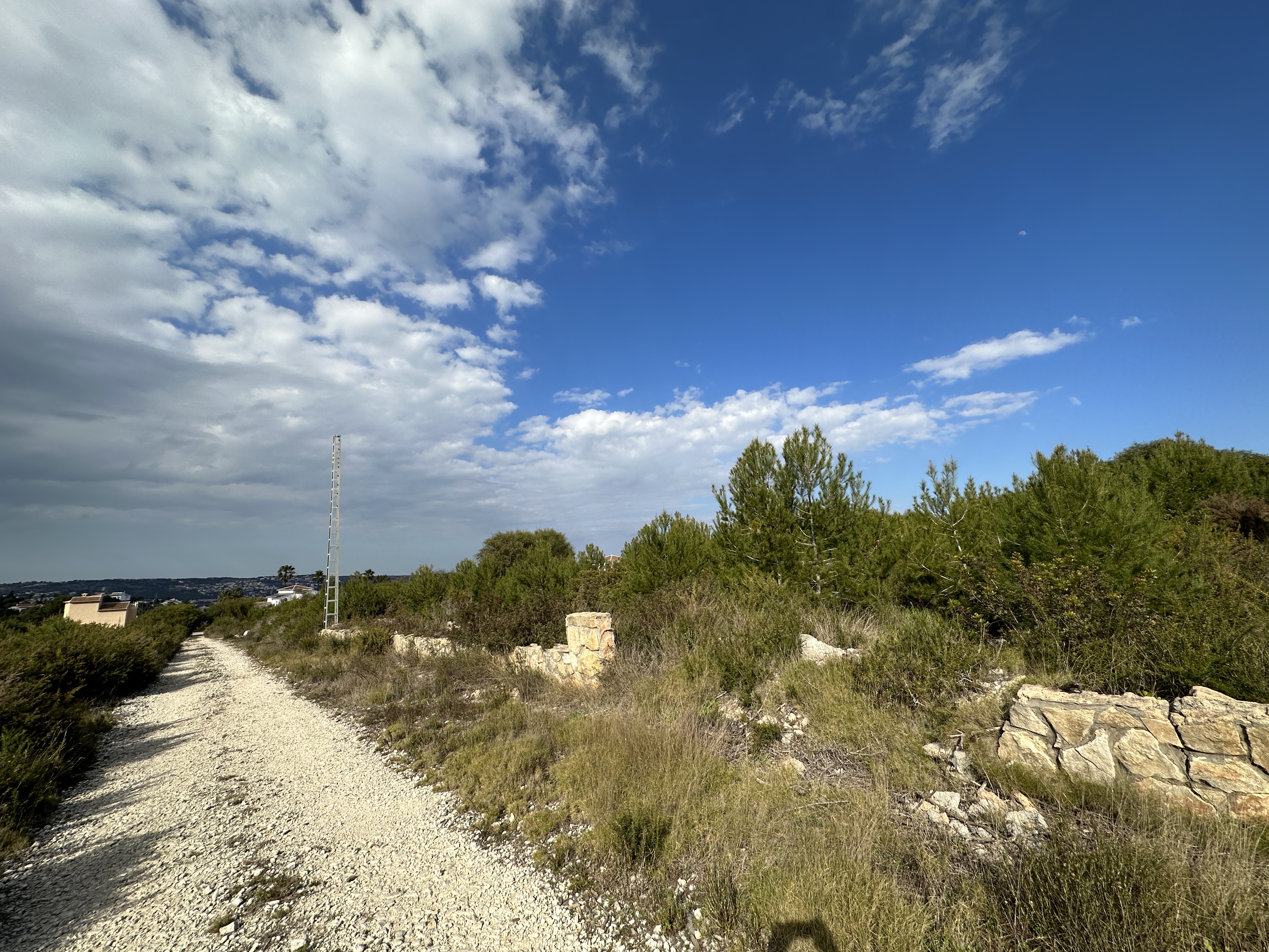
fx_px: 513
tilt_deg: +9.8
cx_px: 634
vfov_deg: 85.7
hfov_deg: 102.1
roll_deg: +2.3
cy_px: 476
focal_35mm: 14
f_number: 2.2
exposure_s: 1/2747
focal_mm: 2.22
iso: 50
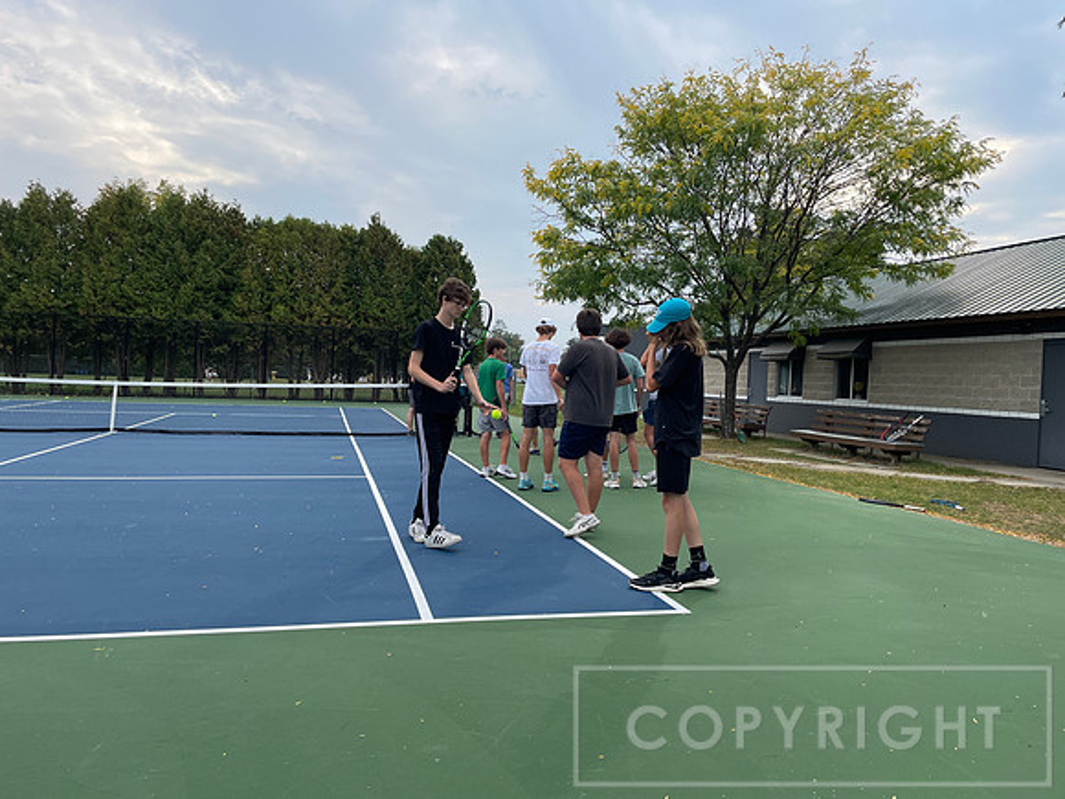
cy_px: 400
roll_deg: -1.9
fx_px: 800
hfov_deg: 67.3
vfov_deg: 53.1
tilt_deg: -2.4
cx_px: 532
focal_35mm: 26
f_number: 1.6
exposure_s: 1/1916
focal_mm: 4.2
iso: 32
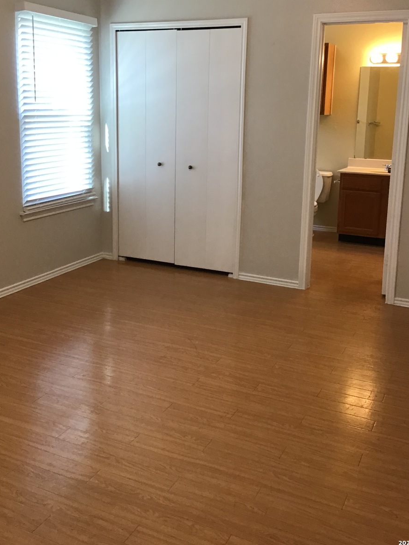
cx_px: 197
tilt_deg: -10.1
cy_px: 213
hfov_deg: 37.7
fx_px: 599
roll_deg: +0.1
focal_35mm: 38
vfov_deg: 48.6
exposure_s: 1/30
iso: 64
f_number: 2.4
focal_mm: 3.3
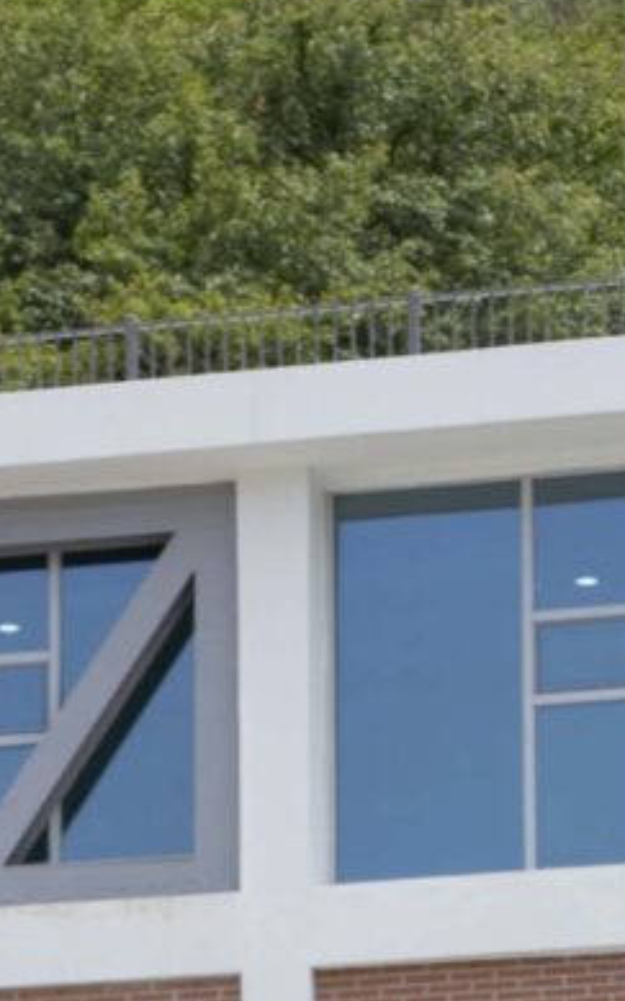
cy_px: 1458
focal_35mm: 268
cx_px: -23
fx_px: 7307
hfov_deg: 4.9
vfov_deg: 7.7
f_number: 10
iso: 100
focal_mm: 40
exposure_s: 1/125
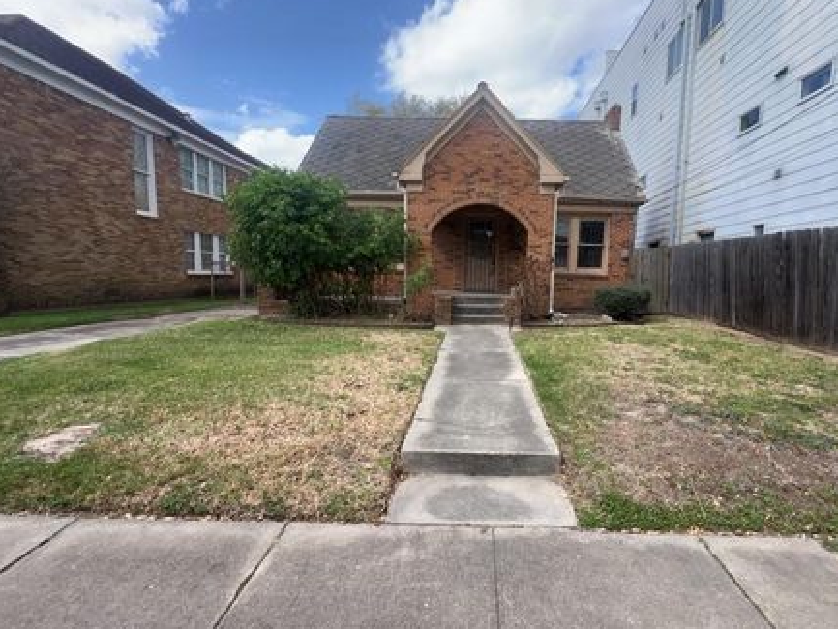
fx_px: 363
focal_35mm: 15
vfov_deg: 81.8
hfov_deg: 97.6
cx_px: 472
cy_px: 318
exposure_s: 1/602
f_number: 1.8
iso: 32
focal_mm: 1.57
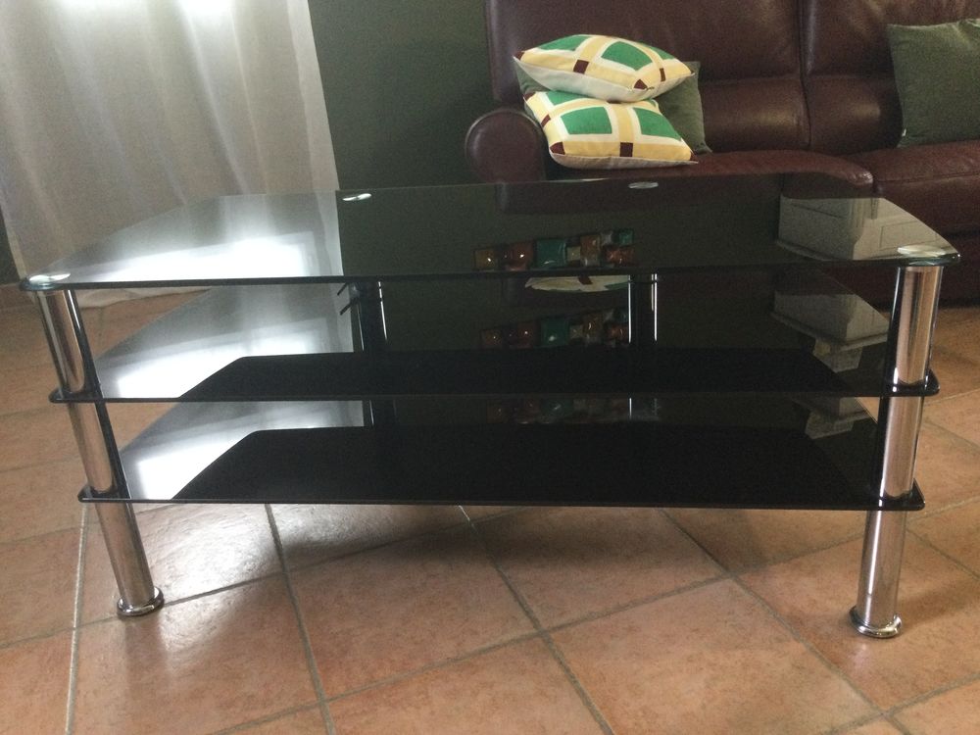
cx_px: 490
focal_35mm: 31
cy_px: 368
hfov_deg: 58.4
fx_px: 878
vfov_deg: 45.4
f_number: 2.4
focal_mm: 3.3
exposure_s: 1/17
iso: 200
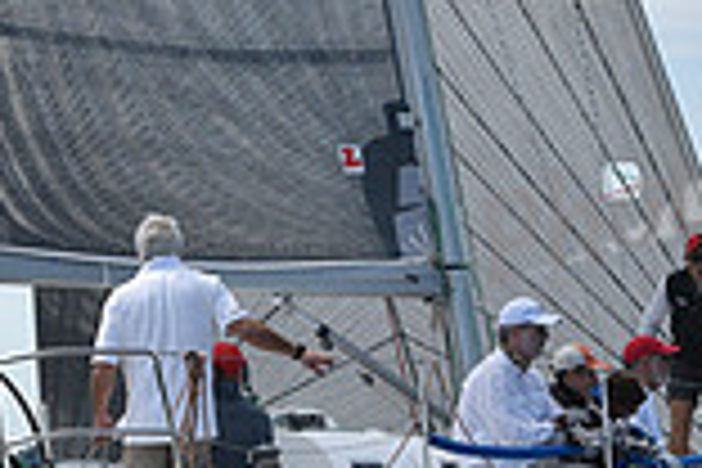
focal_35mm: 304
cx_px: 248
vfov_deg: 4.5
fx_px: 5928
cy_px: 466
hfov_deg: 6.8
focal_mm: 82
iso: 320
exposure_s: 1/1000
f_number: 10
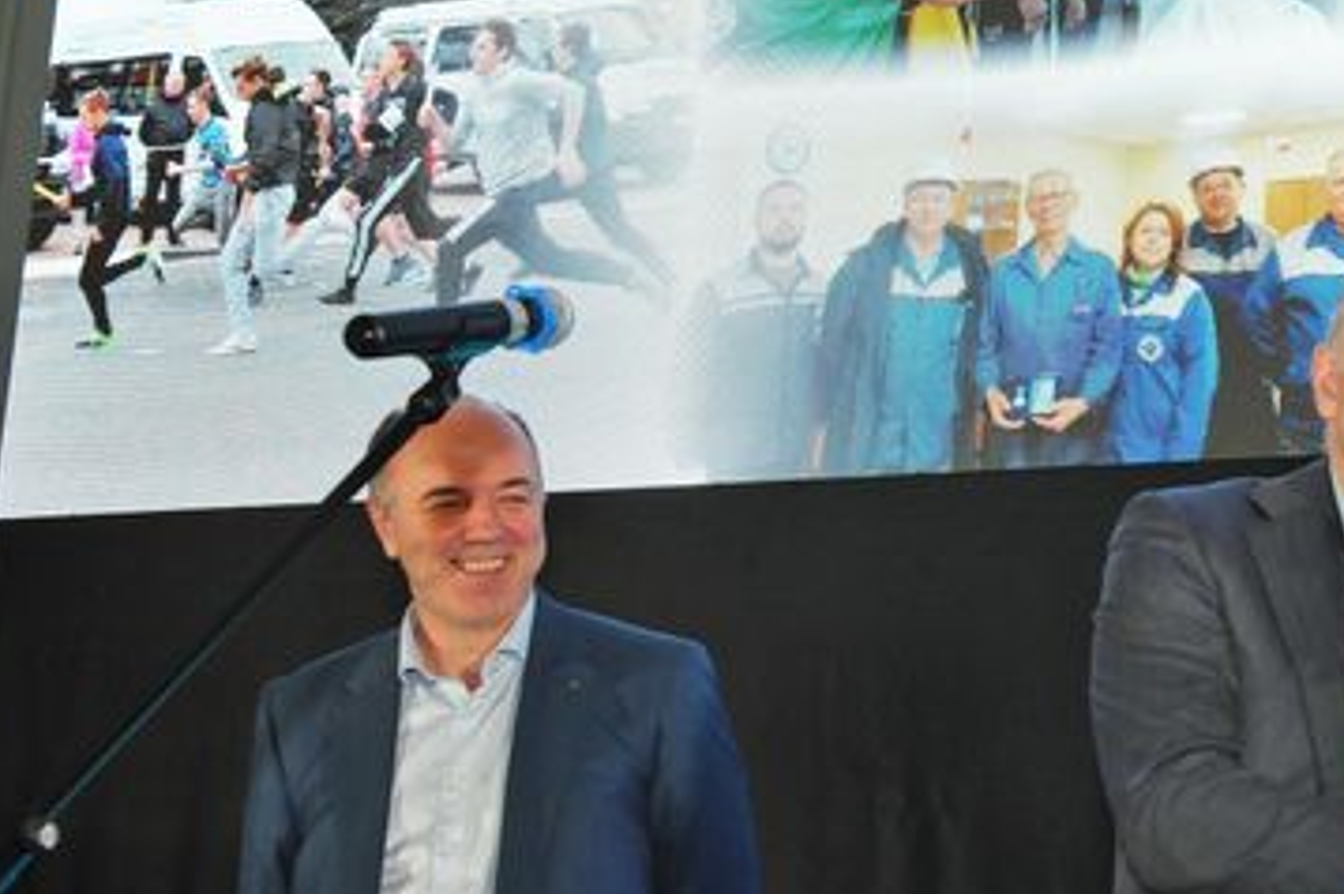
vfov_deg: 16.0
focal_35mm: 85
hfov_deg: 22.6
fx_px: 3170
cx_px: 1457
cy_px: 475
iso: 1600
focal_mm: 38
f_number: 5.6
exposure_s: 1/125
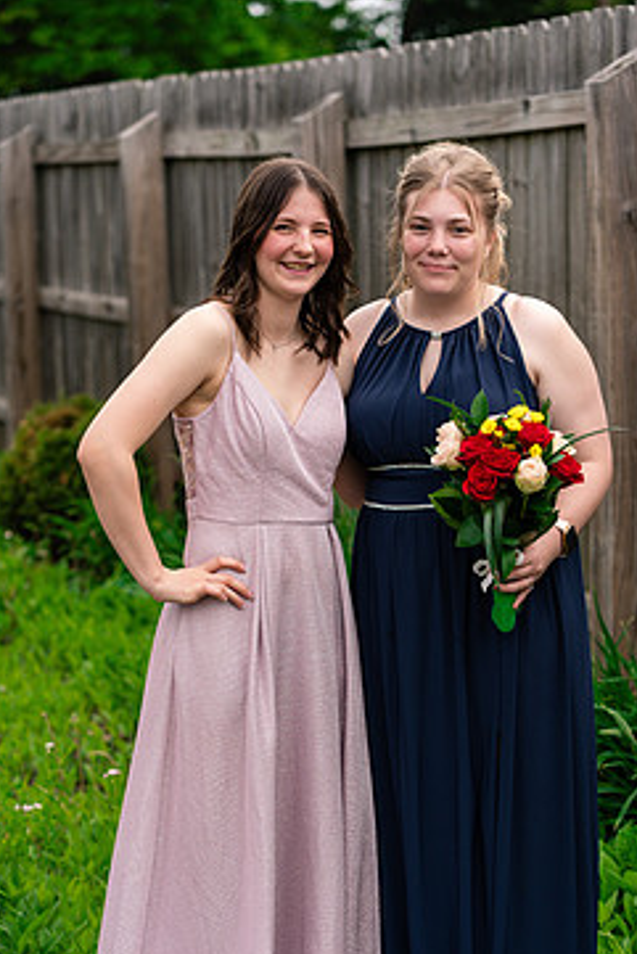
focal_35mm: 106
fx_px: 2811
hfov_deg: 12.9
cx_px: 381
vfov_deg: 19.2
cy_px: 592
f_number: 3.5
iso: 400
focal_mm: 85
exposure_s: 1/800
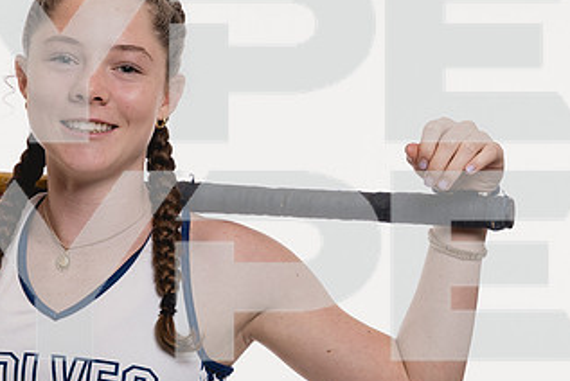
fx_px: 2092
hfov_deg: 15.4
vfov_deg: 10.4
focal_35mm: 132
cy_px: 267
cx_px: 139
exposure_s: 1/250
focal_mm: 65
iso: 400
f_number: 5.6
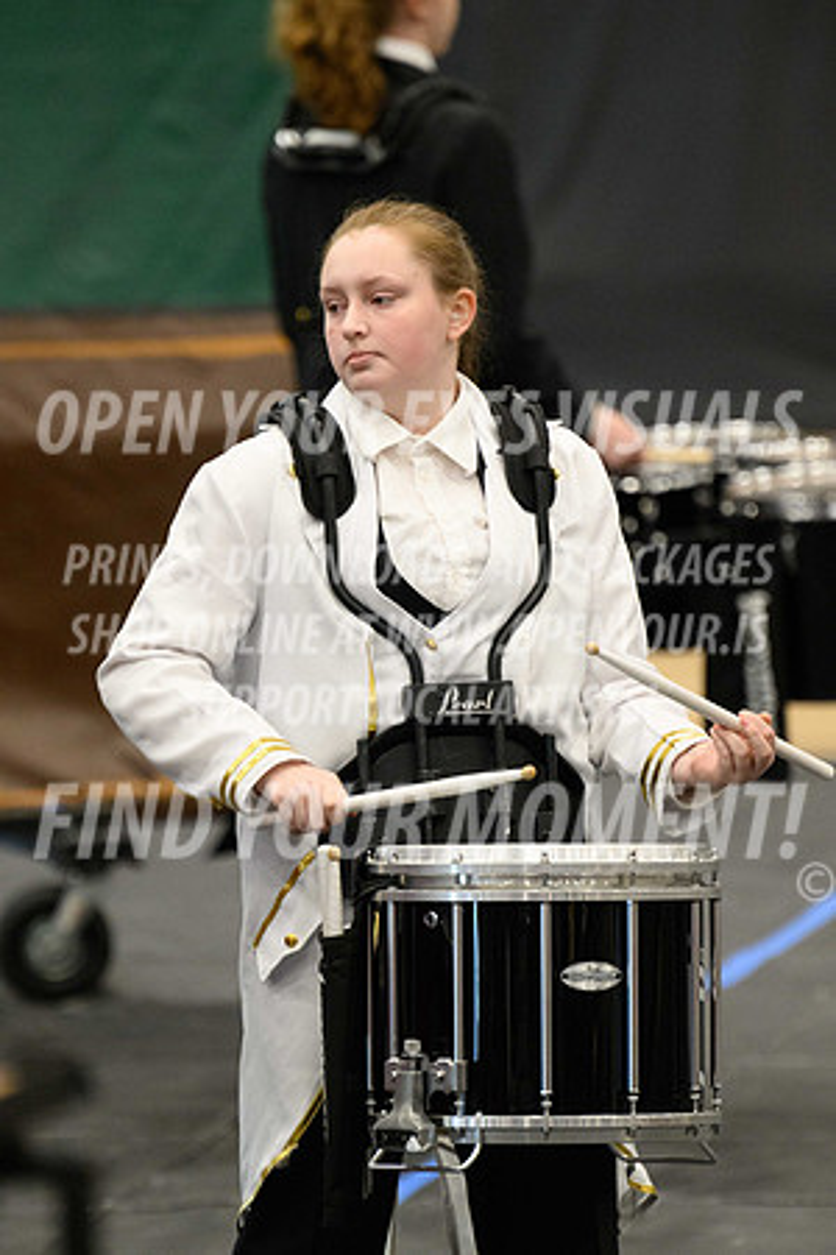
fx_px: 13932
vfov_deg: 5.2
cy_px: 628
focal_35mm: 400
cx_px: 418
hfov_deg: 3.4
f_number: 5.6
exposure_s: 1/320
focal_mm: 400
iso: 8000
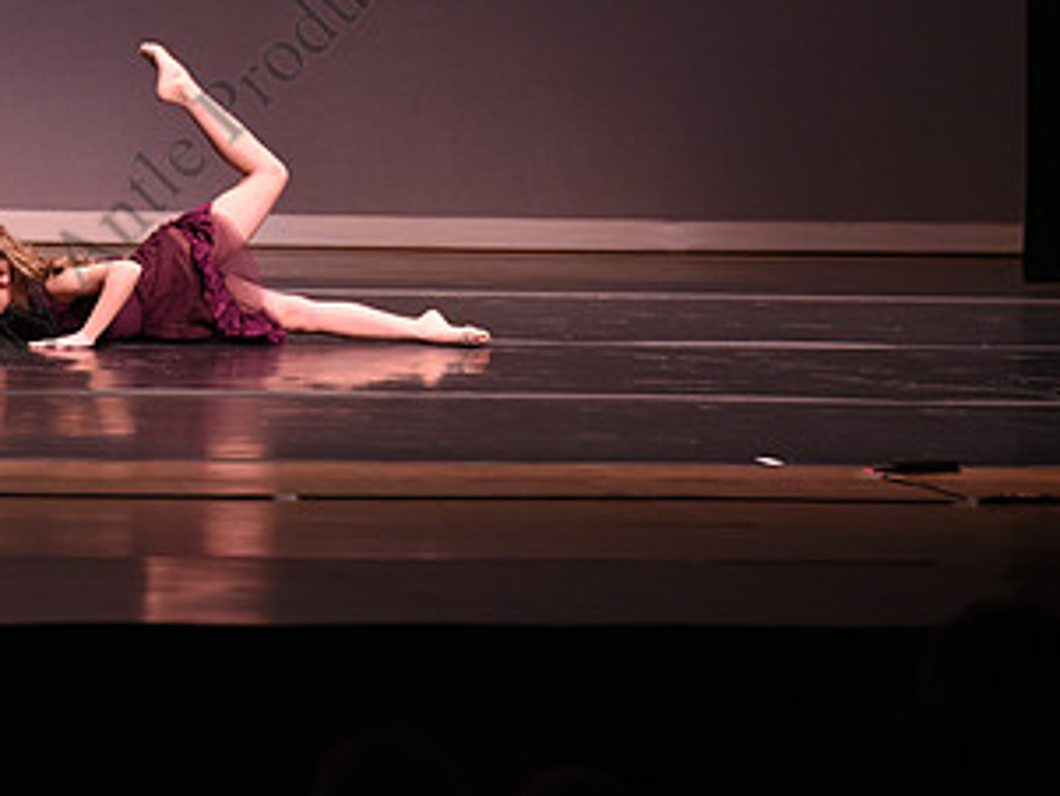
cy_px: 157
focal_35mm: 371
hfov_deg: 5.3
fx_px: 11365
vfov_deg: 4.0
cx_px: 190
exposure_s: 1/250
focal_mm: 200
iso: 2000
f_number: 4
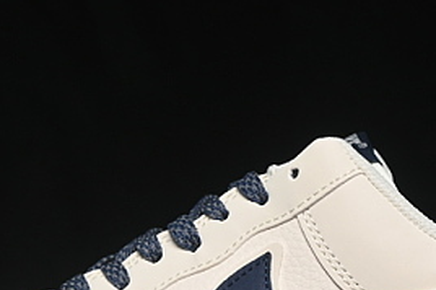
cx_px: 228
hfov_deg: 9.2
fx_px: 2710
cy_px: 278
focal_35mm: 224
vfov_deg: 6.1
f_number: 6.3
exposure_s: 1/60
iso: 160
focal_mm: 50
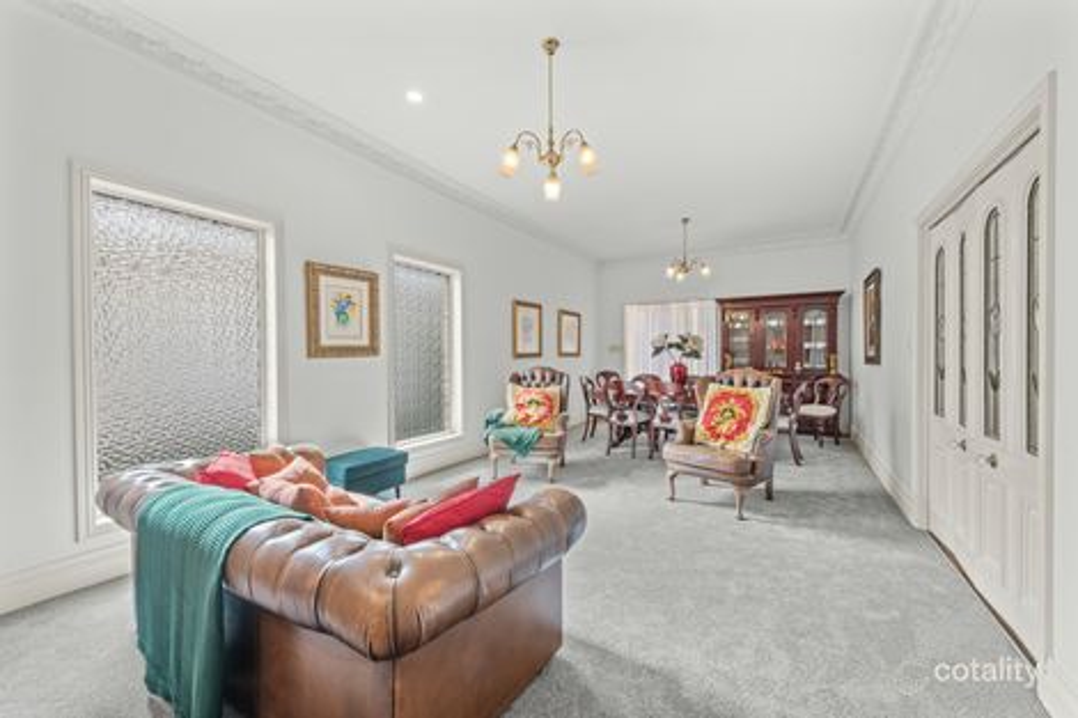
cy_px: 359
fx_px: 449
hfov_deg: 100.4
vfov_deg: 77.3
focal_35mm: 15
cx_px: 539
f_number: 10
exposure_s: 1.3
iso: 160
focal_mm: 15
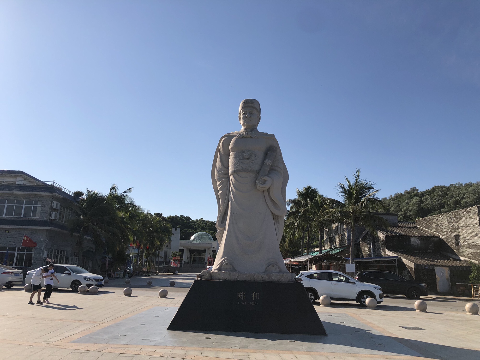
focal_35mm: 28
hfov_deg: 63.4
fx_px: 388
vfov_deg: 49.7
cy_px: 180
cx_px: 240
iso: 25
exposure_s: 1/3690
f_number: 1.8
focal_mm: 4
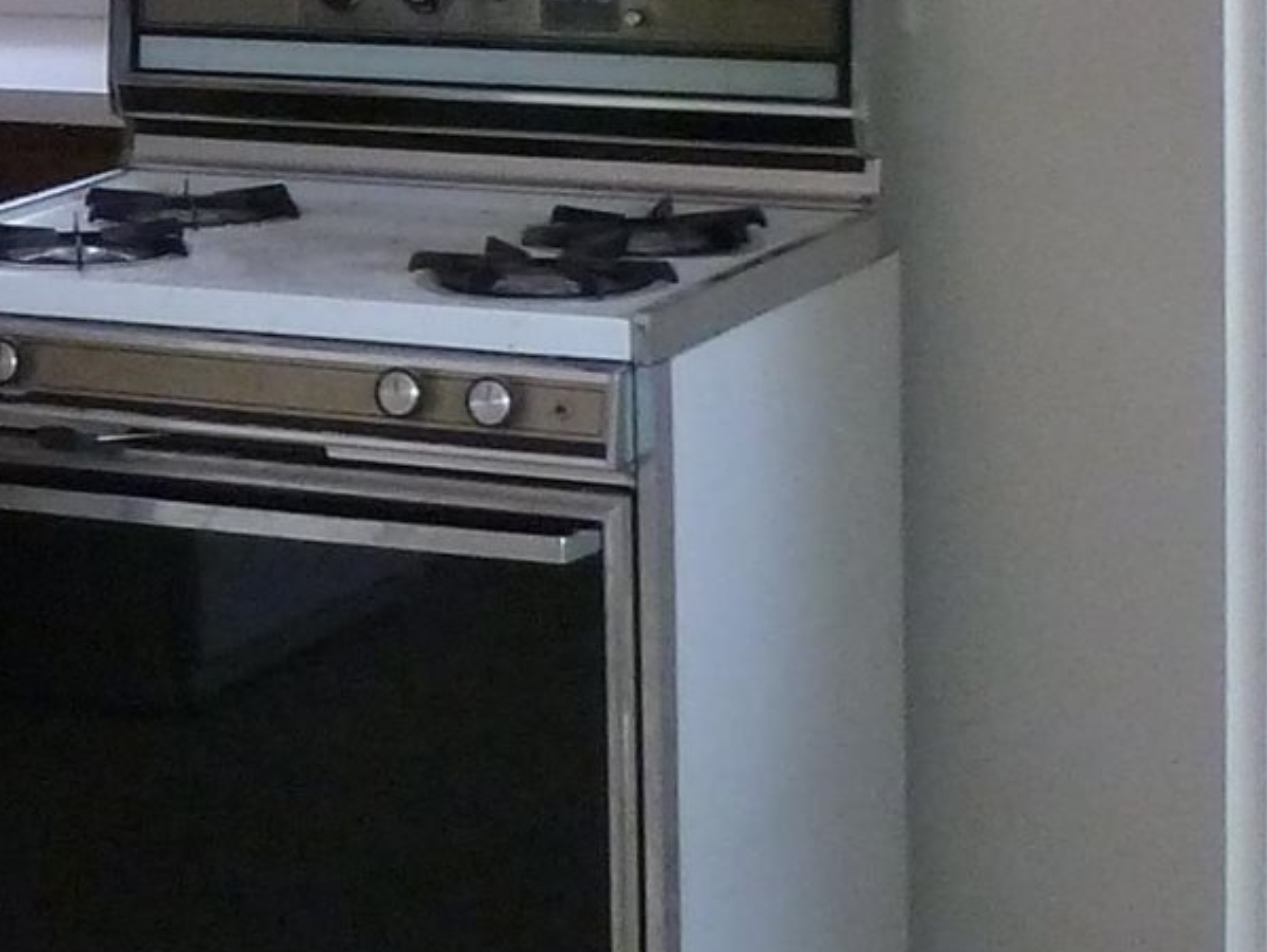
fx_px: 4505
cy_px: -303
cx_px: -573
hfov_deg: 15.0
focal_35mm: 123
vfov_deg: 11.7
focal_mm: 4.3
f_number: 3.3
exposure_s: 1/60
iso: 320
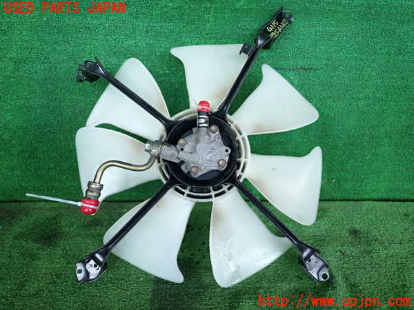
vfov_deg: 54.9
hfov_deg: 69.4
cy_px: 155
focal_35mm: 25
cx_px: 207
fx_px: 299
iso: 250
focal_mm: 4.5
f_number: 2
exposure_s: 1/125
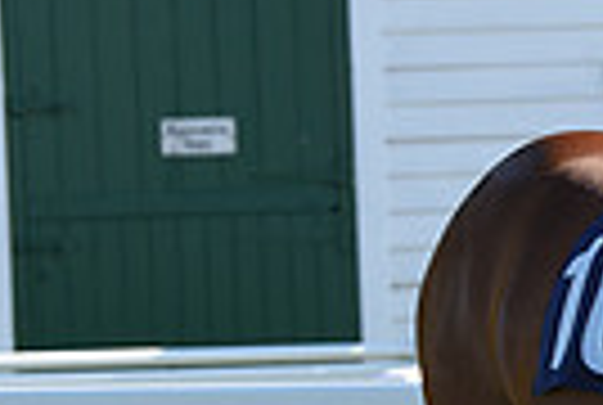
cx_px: 1274
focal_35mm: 475
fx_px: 7974
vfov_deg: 2.9
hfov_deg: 4.3
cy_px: 475
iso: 500
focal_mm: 110
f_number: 6.3
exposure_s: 1/800
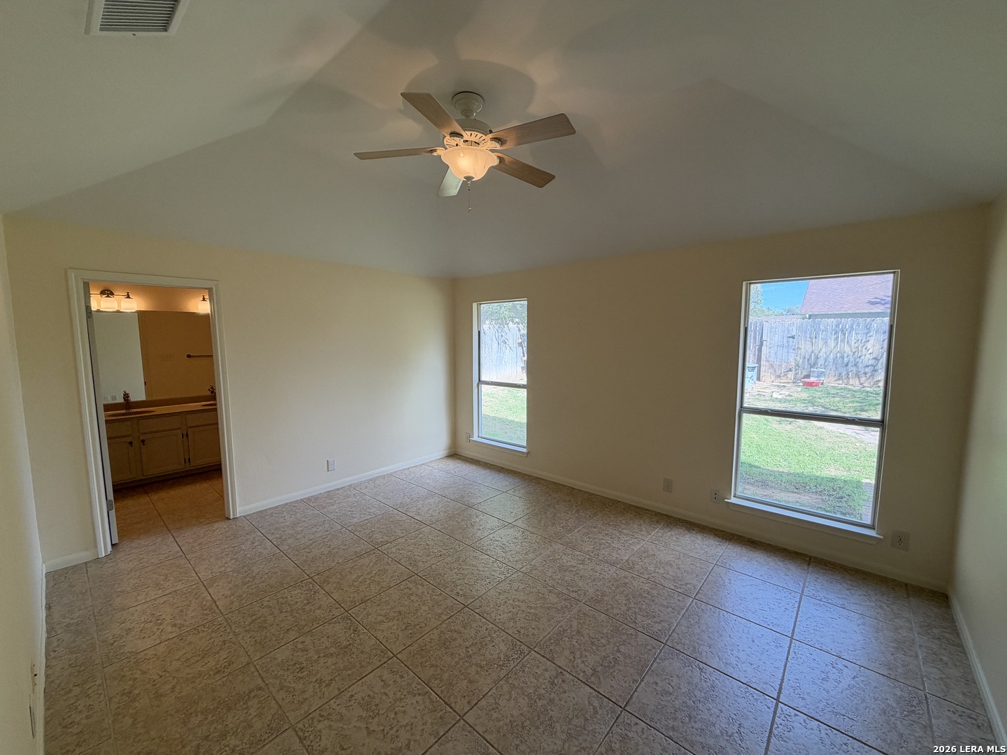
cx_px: 504
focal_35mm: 14
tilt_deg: -5.5
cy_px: 378
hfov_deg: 102.1
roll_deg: +0.2
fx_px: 407
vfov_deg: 85.7
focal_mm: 2.22
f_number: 2.2
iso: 64
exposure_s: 1/120
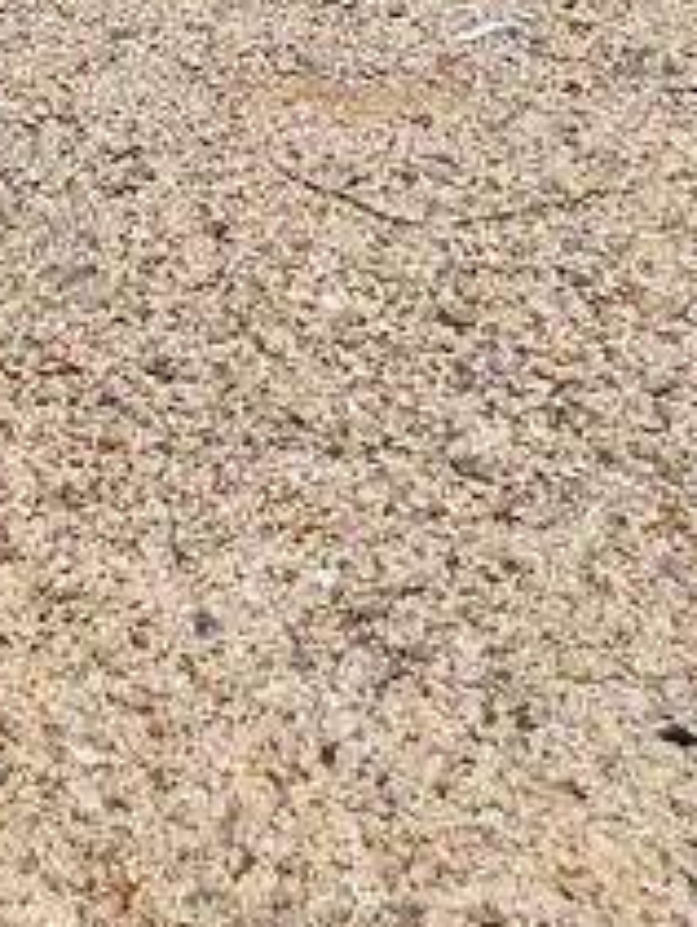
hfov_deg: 12.8
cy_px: -958
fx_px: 3001
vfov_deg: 14.4
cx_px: -203
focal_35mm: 112
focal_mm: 5.4
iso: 25
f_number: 1.8
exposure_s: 1/3531
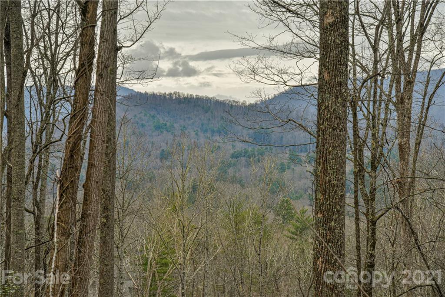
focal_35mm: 95
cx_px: 222
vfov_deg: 14.4
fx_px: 1174
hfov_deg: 21.5
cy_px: 148
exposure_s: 1/500
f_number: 5.6
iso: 800
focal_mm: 95
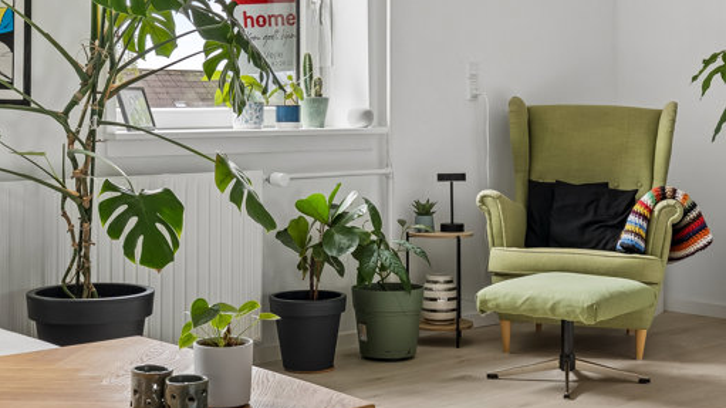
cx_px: 408
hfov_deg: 32.8
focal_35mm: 64
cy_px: 113
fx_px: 1232
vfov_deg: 18.7
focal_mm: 26
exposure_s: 1/8
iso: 200
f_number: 8
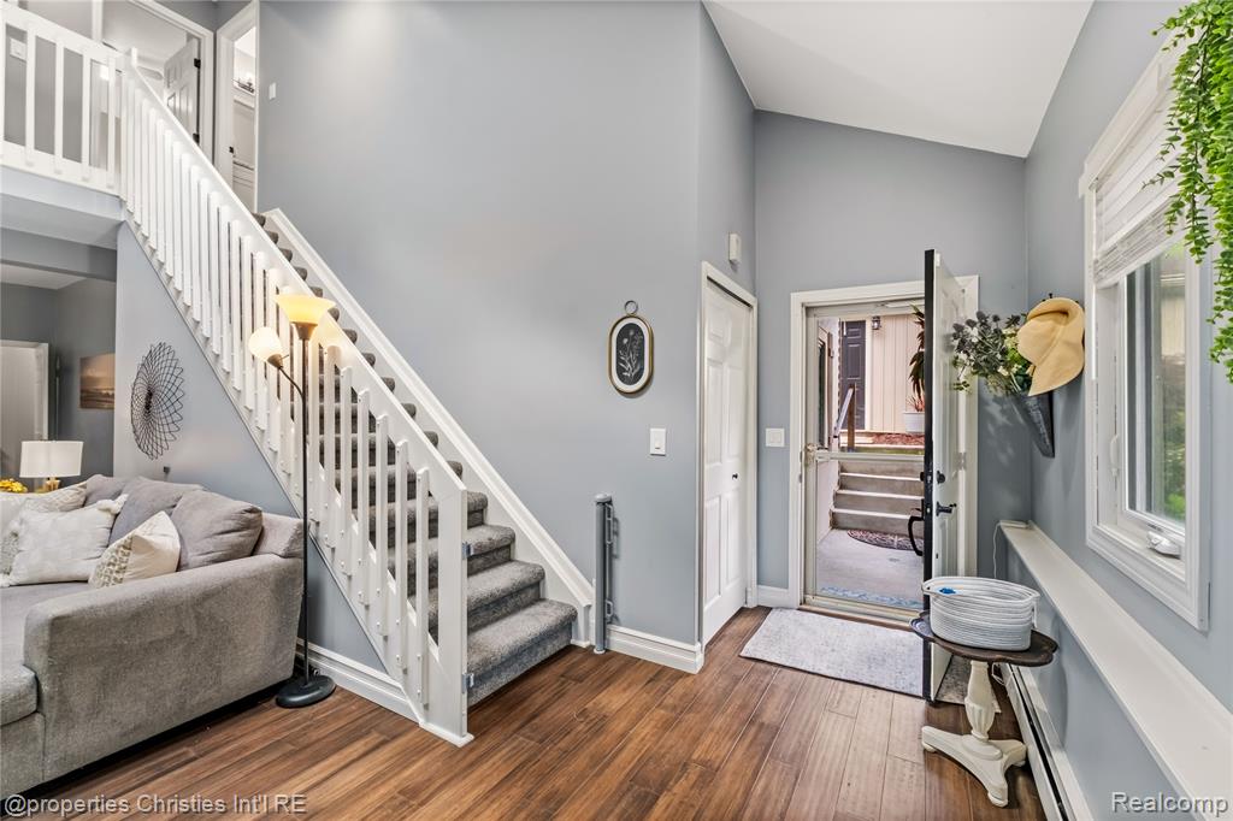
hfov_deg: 100.4
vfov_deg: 77.3
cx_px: 616
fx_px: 514
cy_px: 410
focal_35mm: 15
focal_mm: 10
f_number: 7.1
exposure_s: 1/2
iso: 800
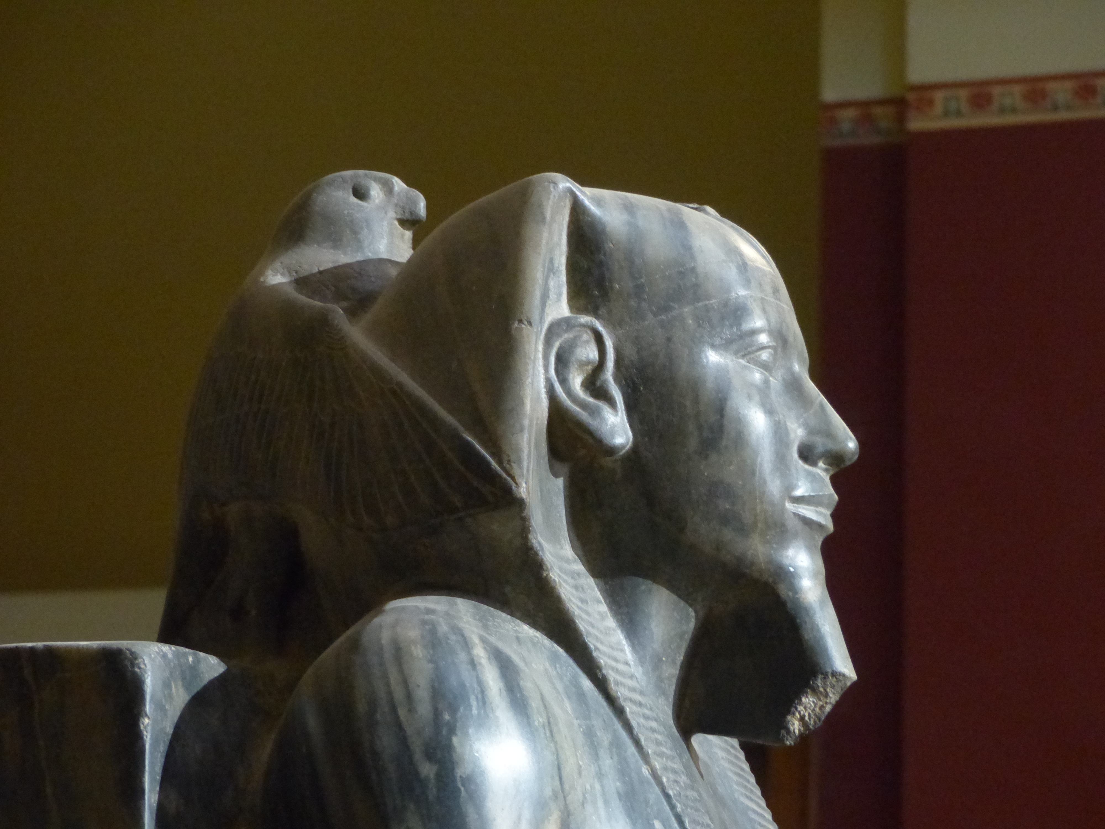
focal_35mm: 135
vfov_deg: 11.0
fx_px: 4309
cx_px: 552
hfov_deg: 14.6
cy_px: 414
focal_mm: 24.3
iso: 800
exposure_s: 1/40
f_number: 2.8
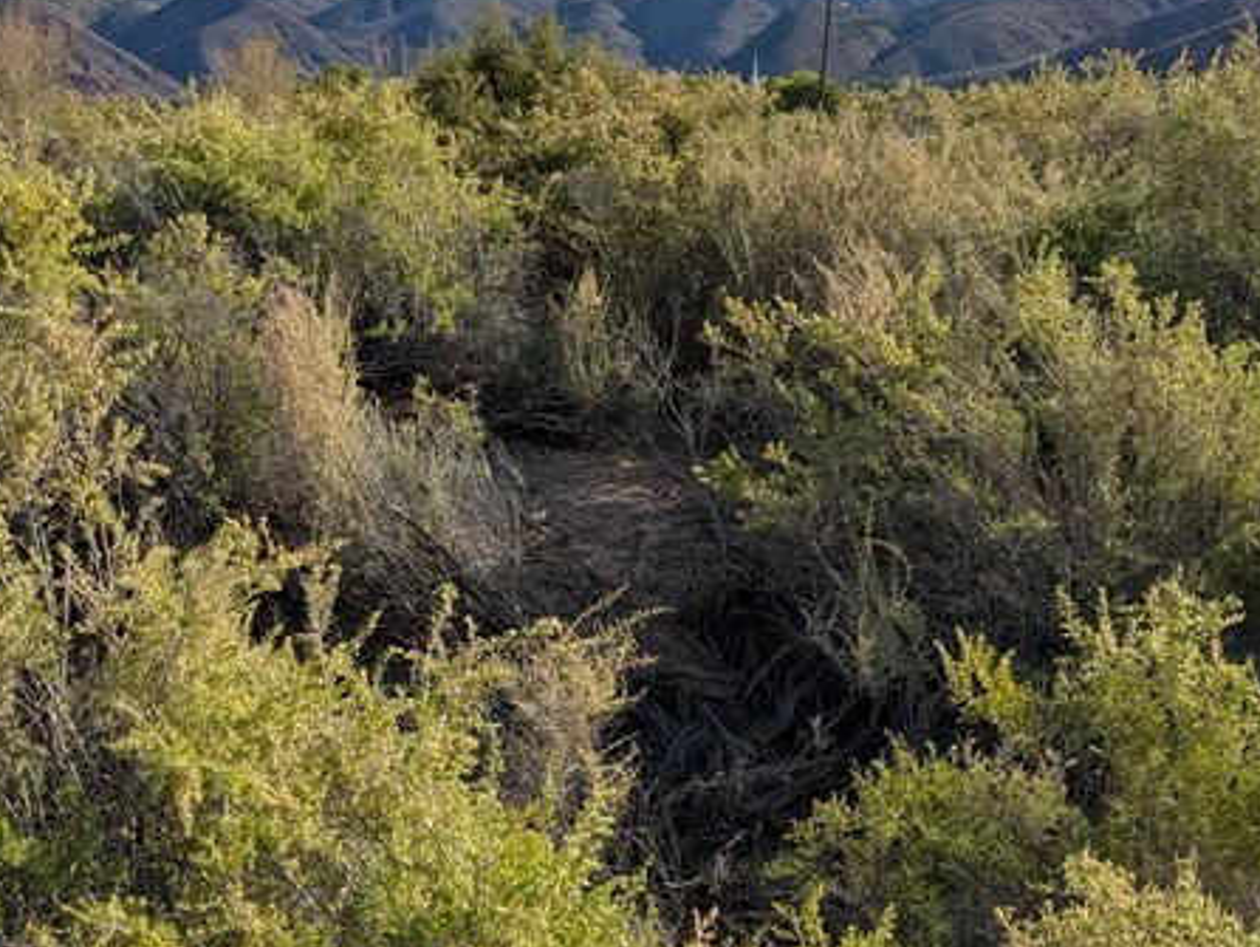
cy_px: 749
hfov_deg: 33.3
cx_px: 157
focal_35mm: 55
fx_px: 2003
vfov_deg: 26.1
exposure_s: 1/2088
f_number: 1.68
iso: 24
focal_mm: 6.9
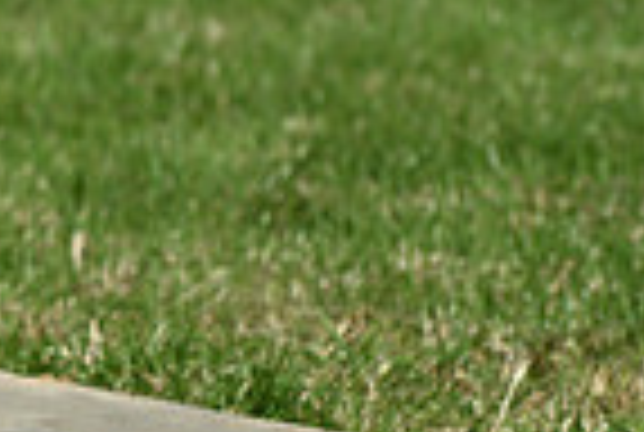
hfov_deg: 5.1
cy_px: -178
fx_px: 7117
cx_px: -639
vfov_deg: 3.5
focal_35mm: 397
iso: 100
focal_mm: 98
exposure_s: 1/1250
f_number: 4.5
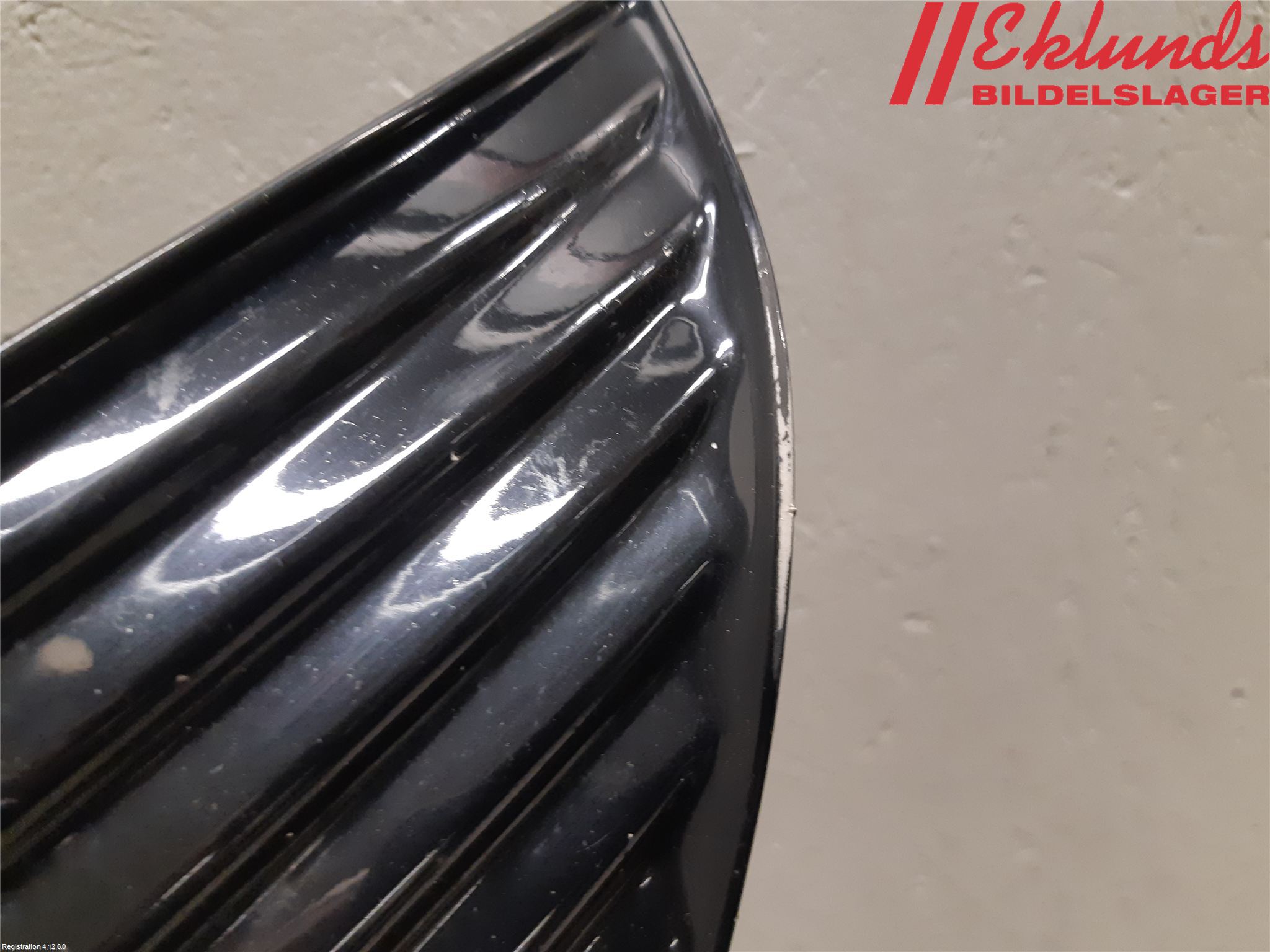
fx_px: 954
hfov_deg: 67.3
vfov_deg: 53.1
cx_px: 635
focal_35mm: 26
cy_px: 476
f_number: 1.7
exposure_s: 1/50
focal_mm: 3.93
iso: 250
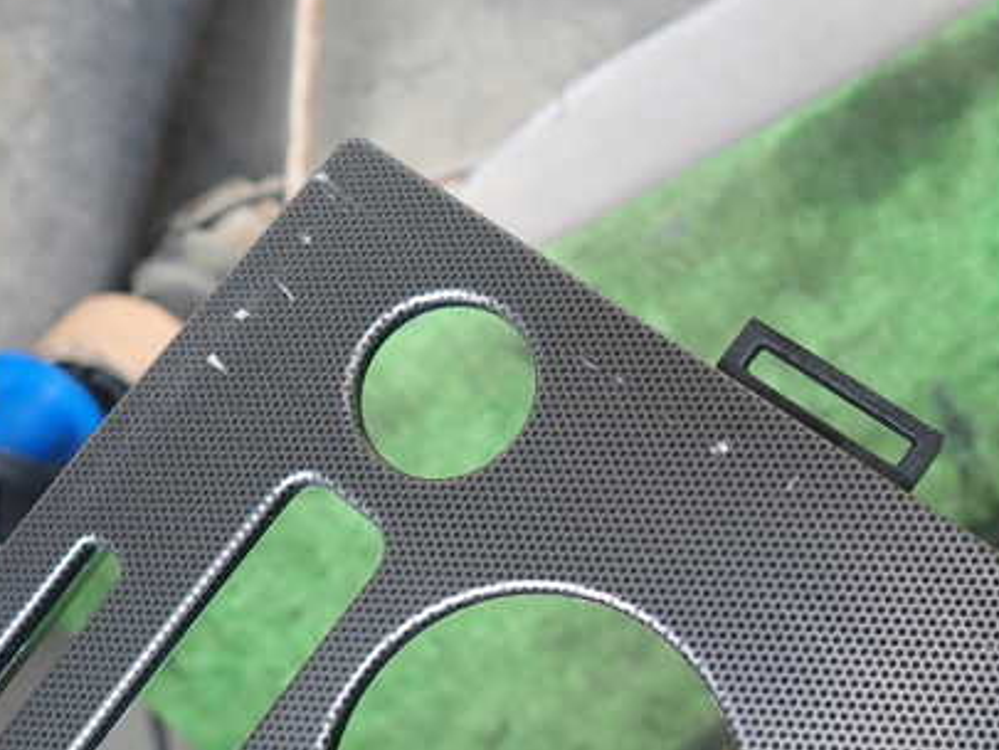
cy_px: 437
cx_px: 631
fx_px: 1068
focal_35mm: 37
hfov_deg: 49.6
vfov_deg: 38.6
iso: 100
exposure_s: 1/60
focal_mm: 4.5
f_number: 2
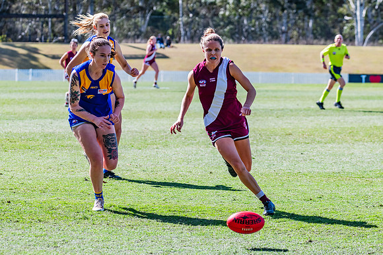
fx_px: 1903
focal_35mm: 179
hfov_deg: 11.5
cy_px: 123
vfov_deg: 7.7
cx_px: 200
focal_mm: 170
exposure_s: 1/1600
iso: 800
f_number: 7.1
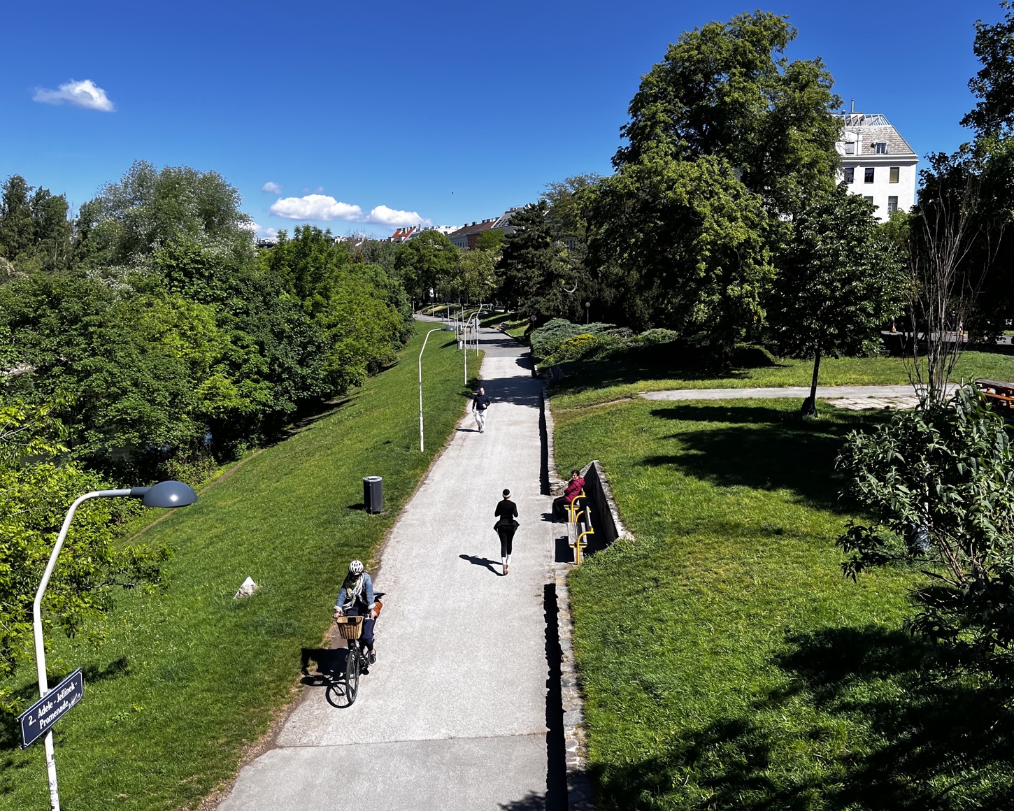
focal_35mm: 28
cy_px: 393
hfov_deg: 62.1
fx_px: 840
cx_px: 547
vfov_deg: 51.5
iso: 50
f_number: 1.6
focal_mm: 5.1
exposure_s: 1/2755
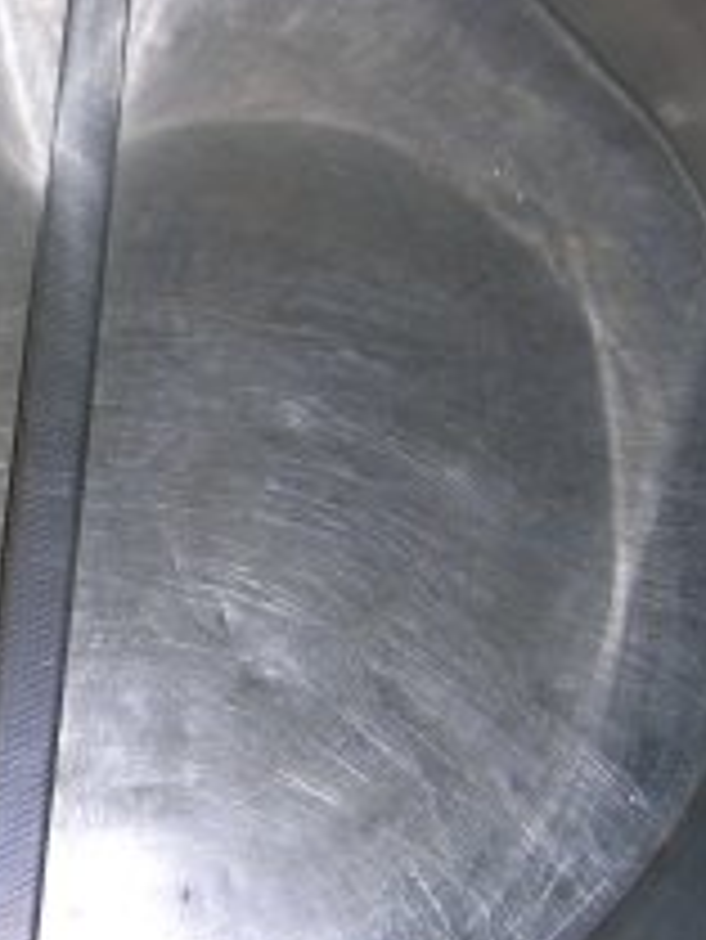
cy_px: 526
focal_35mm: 67
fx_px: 1820
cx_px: -22
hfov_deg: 21.1
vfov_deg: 28.9
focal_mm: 5.4
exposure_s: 1/60.1
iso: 50
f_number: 2.8
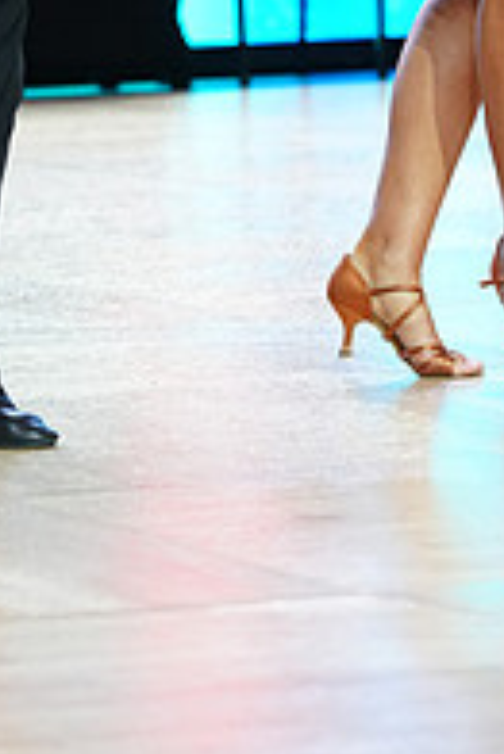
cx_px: 321
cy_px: -246
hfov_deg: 4.2
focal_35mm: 329
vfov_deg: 6.2
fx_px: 6896
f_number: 4
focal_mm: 111
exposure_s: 1/320
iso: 2500
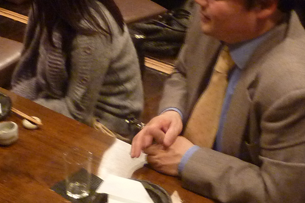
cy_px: 22
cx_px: 160
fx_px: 703
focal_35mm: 83
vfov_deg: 16.2
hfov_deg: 24.5
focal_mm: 4.4
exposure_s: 1/8
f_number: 3.3
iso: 400
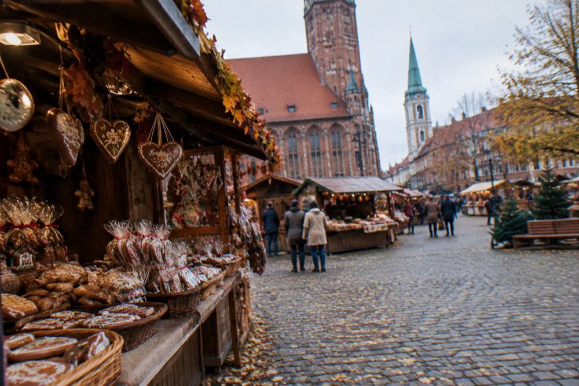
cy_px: 193
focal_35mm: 47
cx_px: 290
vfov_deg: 28.6
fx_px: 756
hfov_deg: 41.9
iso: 500
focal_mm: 47
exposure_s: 1/2000
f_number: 4
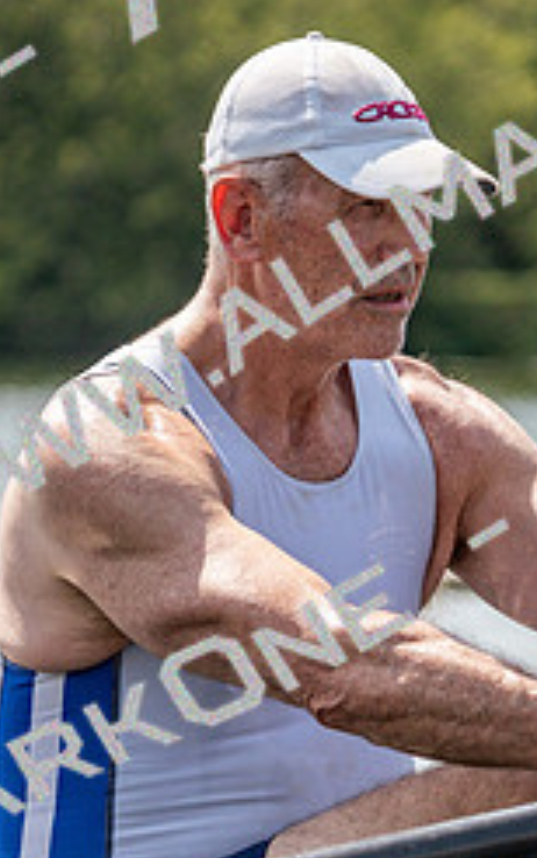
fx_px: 11250
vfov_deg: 4.4
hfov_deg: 2.7
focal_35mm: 481
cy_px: 553
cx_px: 310
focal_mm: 200
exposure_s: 1/1600
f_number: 5.6
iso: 250
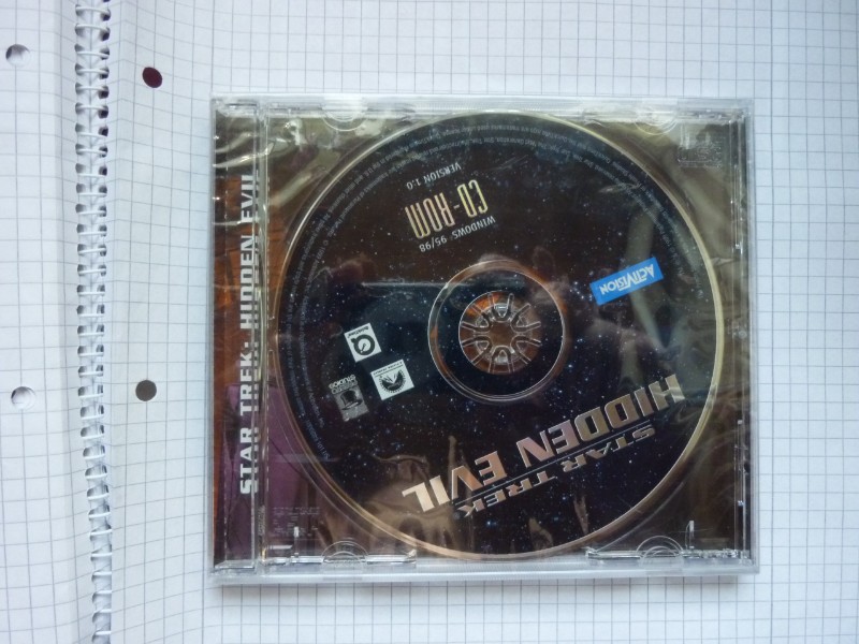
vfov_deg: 54.9
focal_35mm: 25
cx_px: 430
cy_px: 322
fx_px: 620
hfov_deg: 69.4
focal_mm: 4.5
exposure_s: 1/30
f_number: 3.3
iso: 400
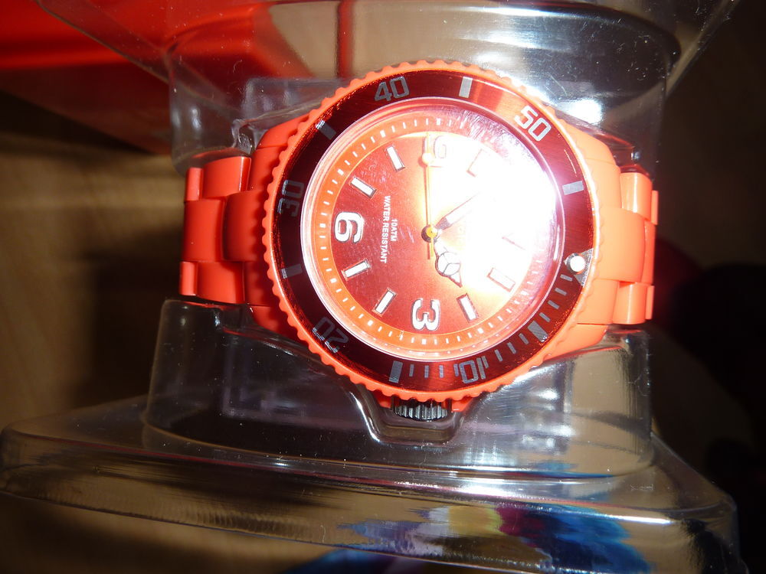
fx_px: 597
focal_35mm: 27
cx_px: 383
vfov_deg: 51.4
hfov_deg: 65.3
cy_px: 287
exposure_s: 1/30
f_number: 4
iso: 100
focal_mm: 4.4
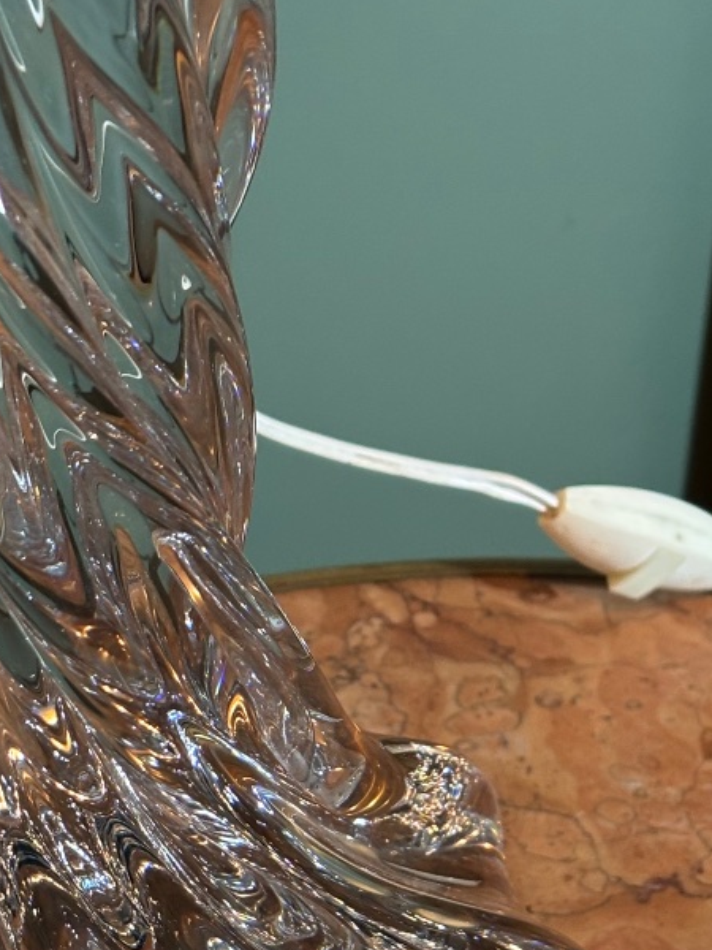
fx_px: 2852
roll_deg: +1.4
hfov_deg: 14.1
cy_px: 758
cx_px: 108
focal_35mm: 104
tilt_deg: -42.4
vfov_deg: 18.7
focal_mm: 5.96
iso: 200
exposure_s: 1/33
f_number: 1.6
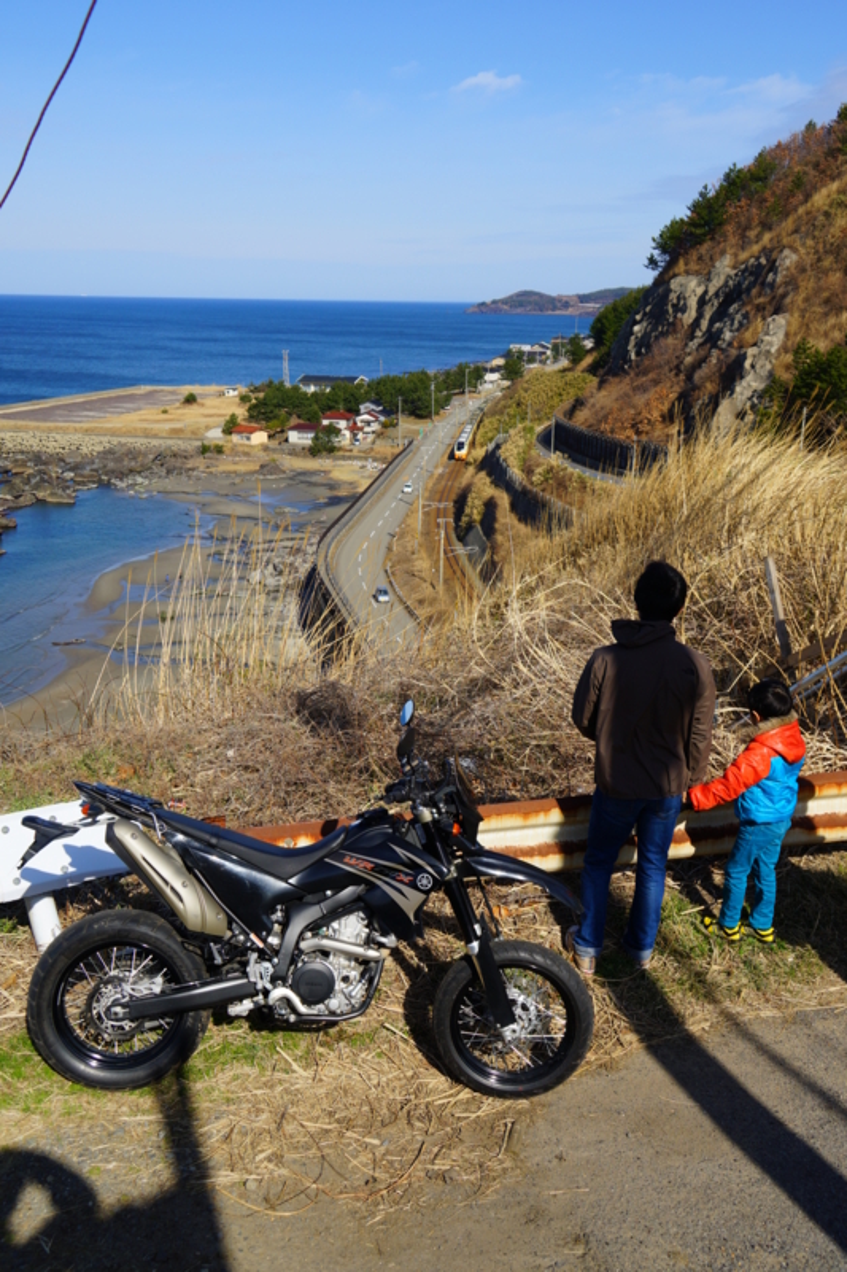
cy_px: 636
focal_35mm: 34
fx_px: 1200
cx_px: 424
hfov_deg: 38.9
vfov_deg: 55.8
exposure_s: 1/500
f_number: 6.7
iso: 100
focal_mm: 23
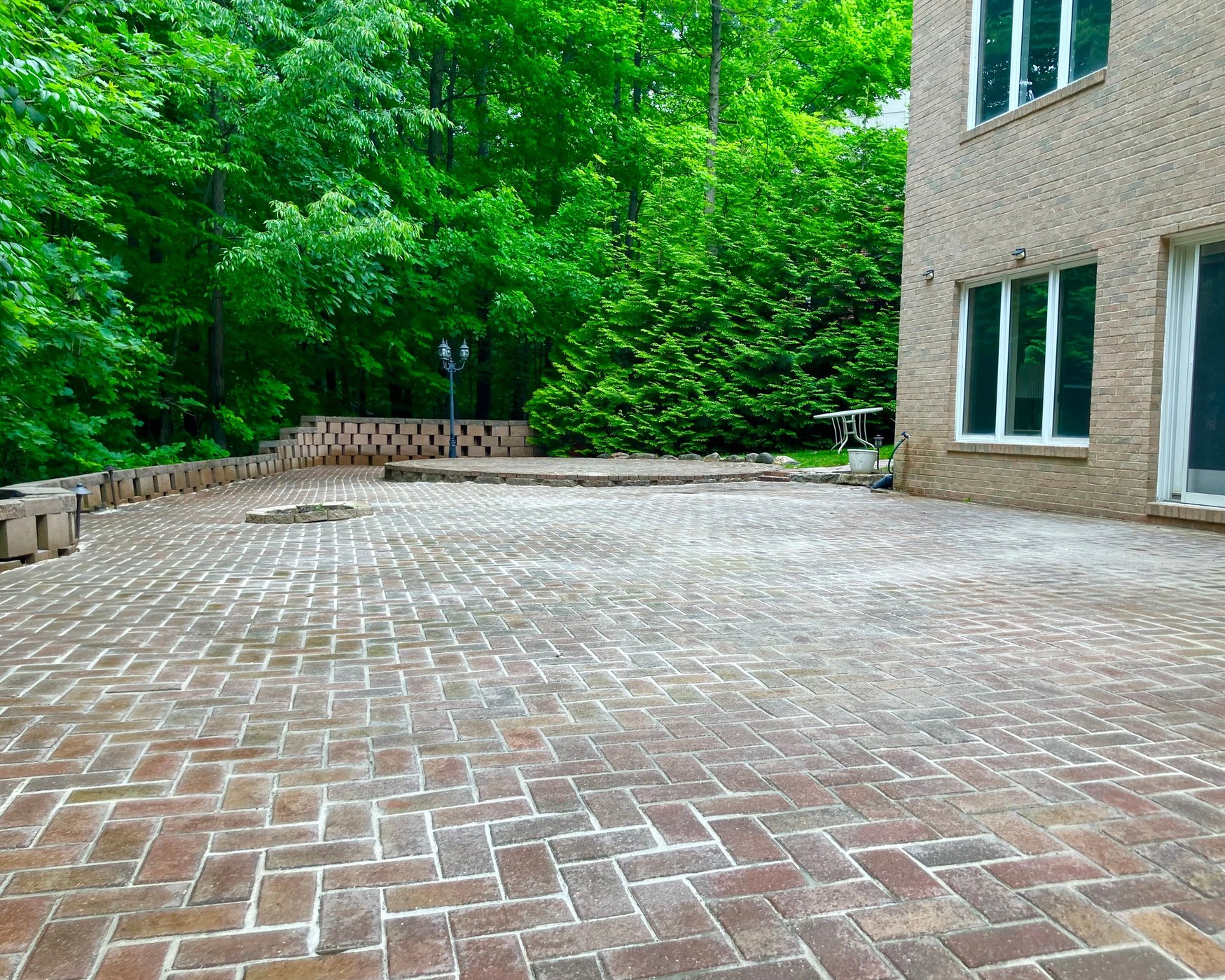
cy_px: 497
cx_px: 639
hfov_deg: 58.8
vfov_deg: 48.5
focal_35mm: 30
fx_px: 1088
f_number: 1.8
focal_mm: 3.99
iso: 25
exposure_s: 1/121
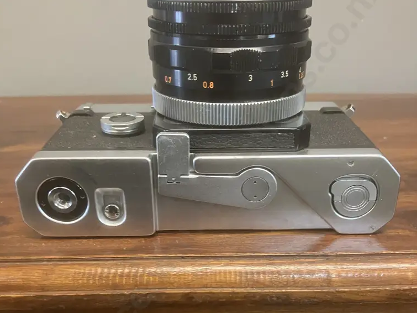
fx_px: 458
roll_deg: +0.3
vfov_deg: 37.3
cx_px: 207
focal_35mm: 38
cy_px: 210
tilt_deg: -23.9
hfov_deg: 49.0
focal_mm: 3.99
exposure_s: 1/33
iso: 320
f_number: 1.8
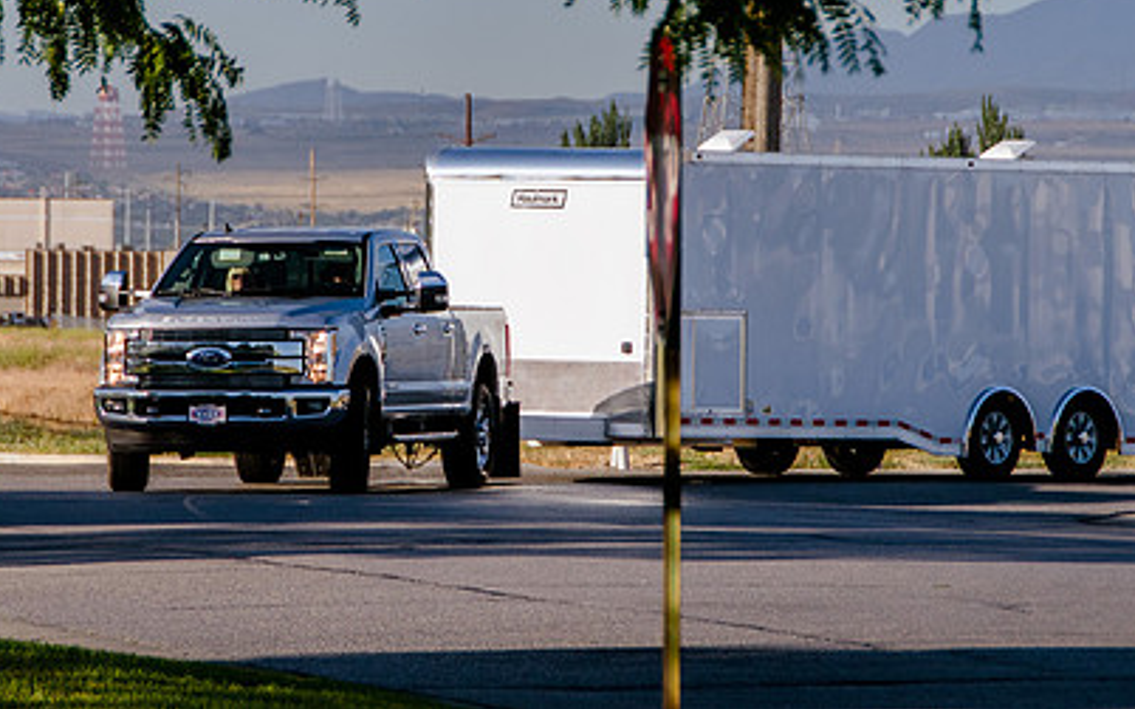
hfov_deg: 5.6
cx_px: 507
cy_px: 172
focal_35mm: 374
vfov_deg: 3.5
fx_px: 11565
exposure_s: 1/1600
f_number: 6.3
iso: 200
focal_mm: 130
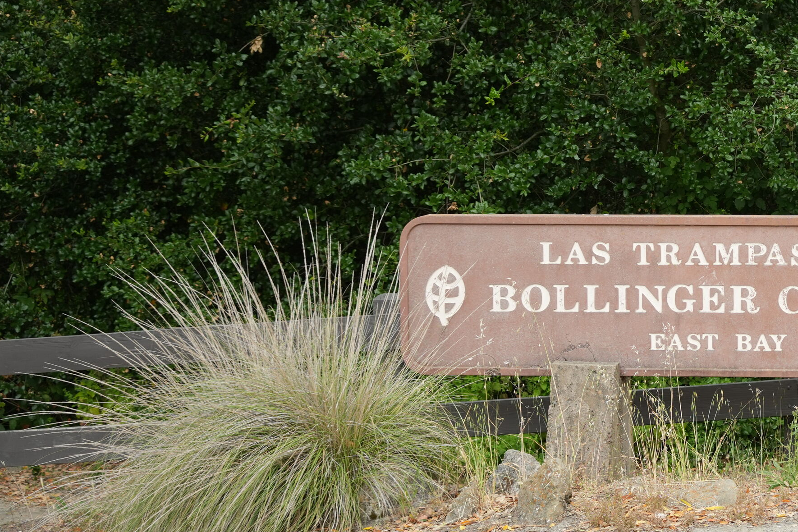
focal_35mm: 122
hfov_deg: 16.2
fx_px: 2704
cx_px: 927
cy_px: 228
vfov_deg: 11.2
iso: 250
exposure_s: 1/500
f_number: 4.5
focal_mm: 50
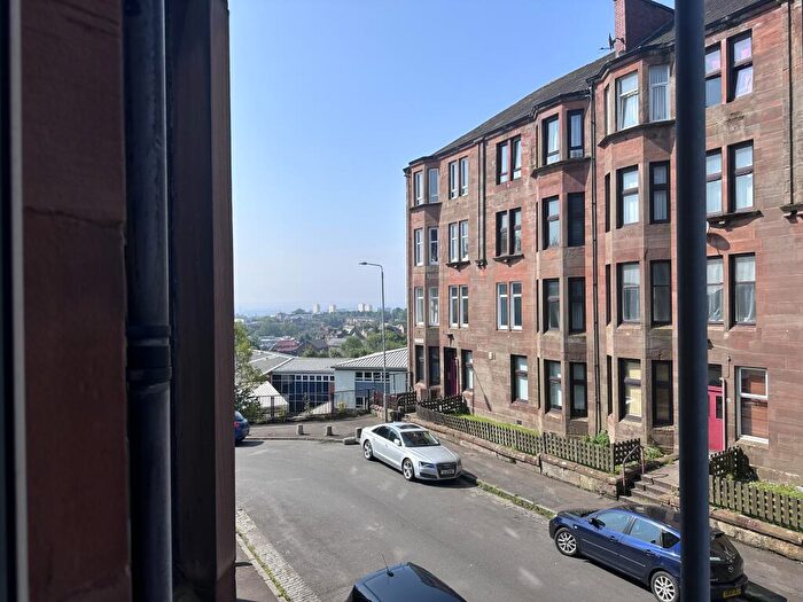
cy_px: 301
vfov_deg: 56.8
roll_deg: +0.7
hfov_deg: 71.6
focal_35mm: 24
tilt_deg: -0.2
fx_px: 557
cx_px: 402
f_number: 1.78
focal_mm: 6.86
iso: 80
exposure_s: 1/3861
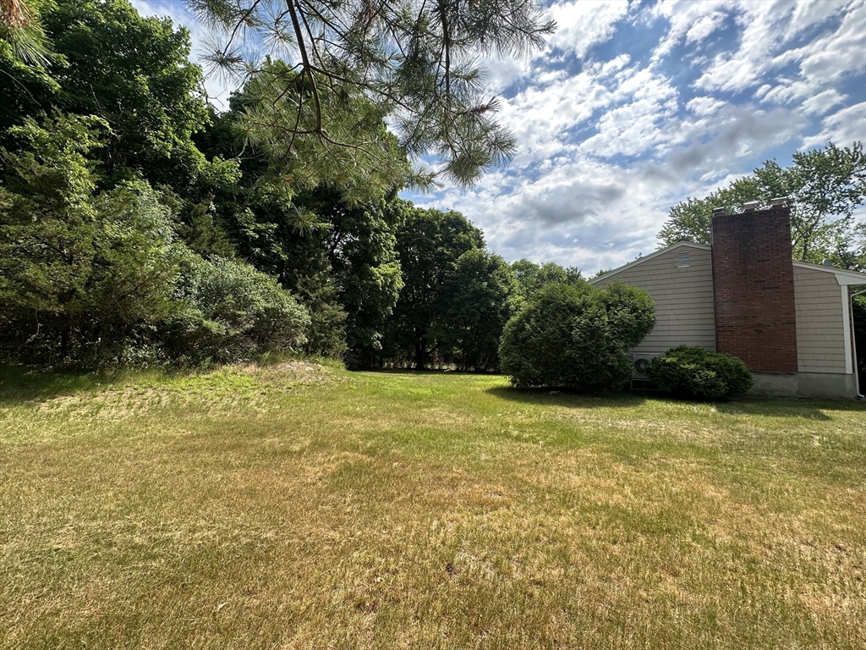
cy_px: 325
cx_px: 433
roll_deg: +0.5
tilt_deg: +3.4
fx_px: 350
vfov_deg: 85.7
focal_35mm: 14
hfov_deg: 102.1
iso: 40
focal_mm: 2.22
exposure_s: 1/1033
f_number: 2.2
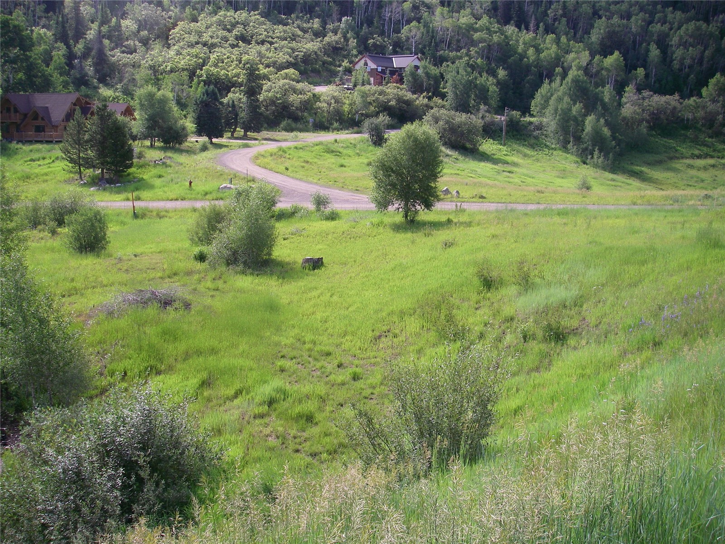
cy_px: 272
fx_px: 796
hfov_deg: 49.0
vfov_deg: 37.7
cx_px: 362
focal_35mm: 38
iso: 64
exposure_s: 1/200
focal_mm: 6.3
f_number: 3.3
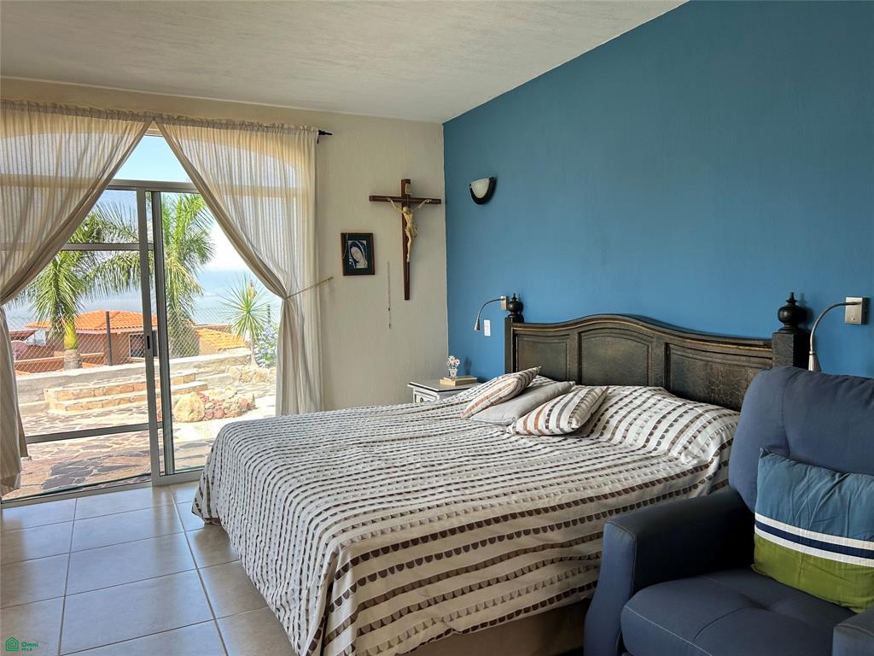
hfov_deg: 67.3
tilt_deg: -3.2
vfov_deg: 53.1
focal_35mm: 26
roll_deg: +0.9
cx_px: 437
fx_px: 656
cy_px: 328
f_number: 1.5
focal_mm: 5.7
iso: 50
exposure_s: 1/366
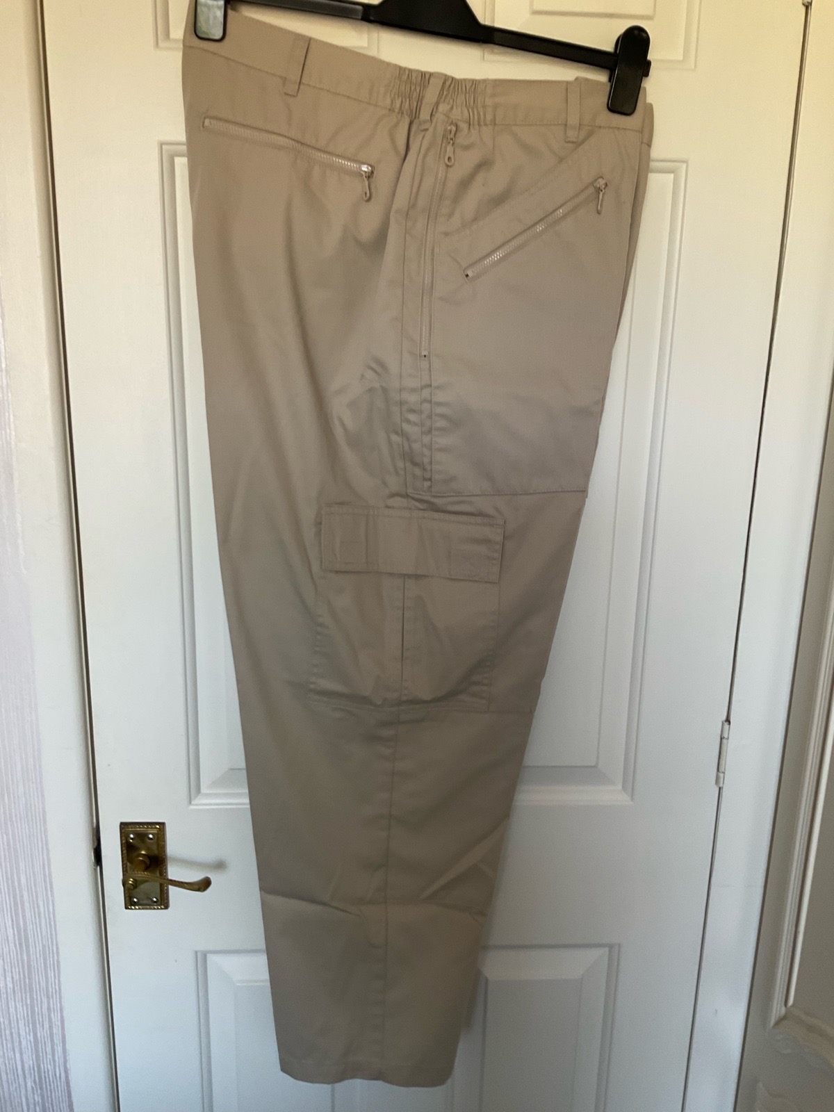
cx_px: 417
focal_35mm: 29
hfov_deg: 48.2
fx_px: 932
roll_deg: -1.2
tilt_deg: -14.7
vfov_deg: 61.7
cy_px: 556
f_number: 1.8
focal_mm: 3
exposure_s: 1/60
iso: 50
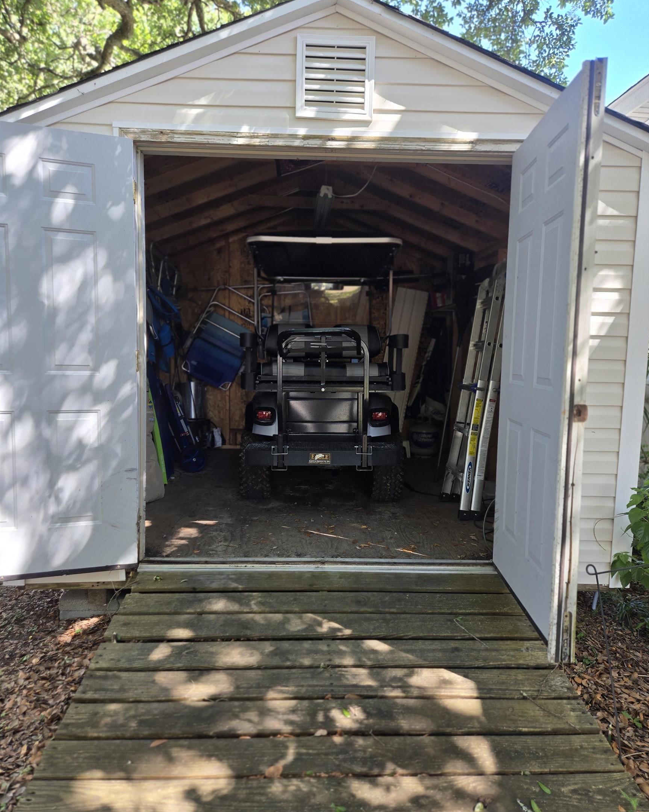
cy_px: 400
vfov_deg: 70.3
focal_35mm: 24
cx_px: 325
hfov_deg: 58.8
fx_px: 576
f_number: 1.8
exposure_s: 1/120
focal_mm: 5.4
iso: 40
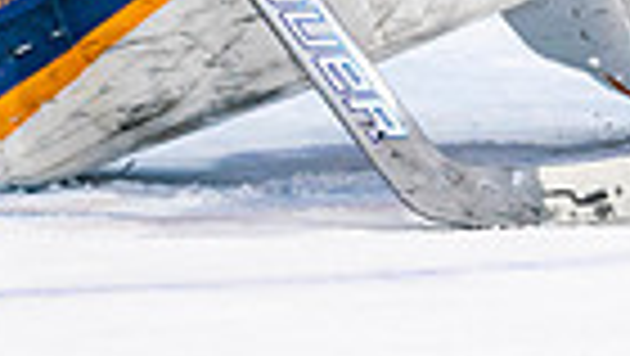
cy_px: -98
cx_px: 423
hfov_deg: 3.0
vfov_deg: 1.7
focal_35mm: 722
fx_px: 12070
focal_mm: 105
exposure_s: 1/640
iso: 400
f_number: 2.8
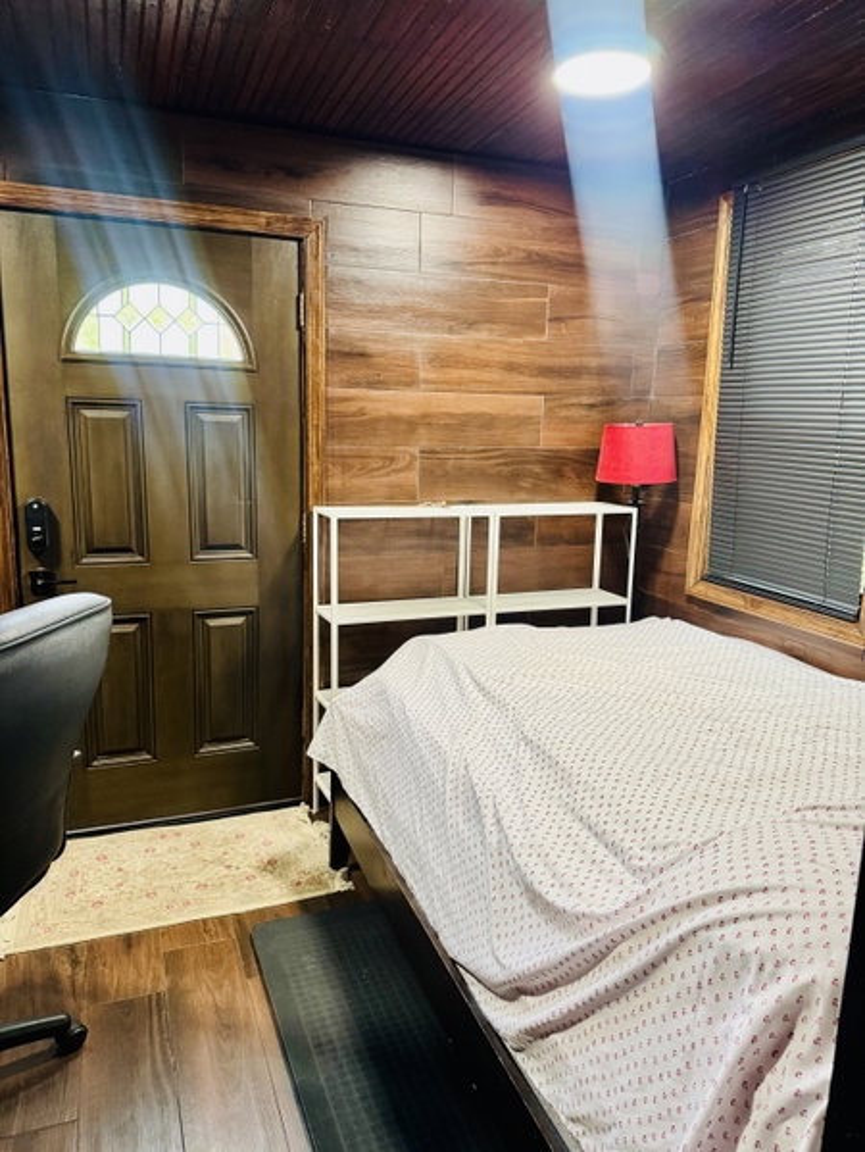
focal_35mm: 24
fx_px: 799
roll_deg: -1.3
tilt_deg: -11.3
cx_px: 432
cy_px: 576
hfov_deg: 56.9
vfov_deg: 71.6
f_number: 1.78
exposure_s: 1/60
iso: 320
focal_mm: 6.76
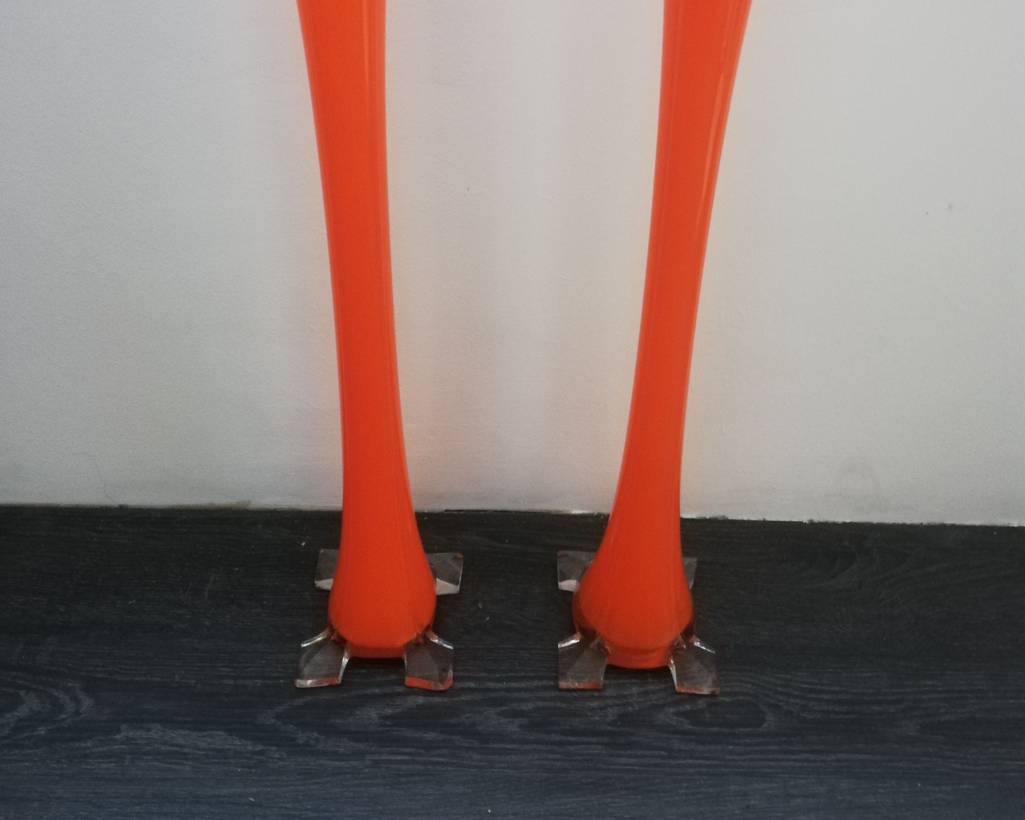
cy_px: 229
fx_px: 1032
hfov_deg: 52.8
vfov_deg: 42.3
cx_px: 513
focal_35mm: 34
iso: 640
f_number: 2.2
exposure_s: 1/20
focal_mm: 3.81
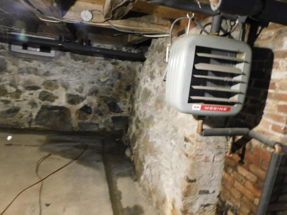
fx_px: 199
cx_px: 144
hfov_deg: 71.6
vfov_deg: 56.8
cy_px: 108
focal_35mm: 24
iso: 800
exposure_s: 1/4
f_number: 3.3
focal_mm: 4.3
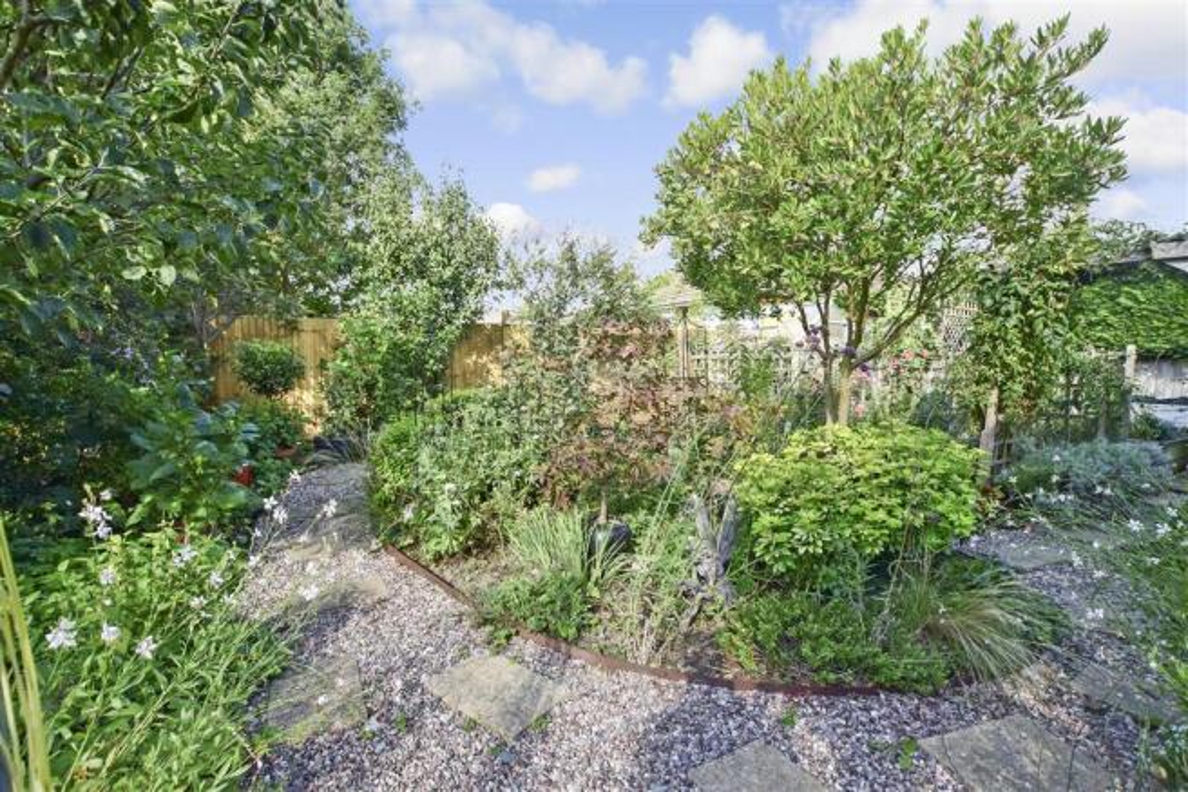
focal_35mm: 15
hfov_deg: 100.4
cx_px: 594
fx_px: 495
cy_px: 396
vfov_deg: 77.3
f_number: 8
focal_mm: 10
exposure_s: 1/400
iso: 400
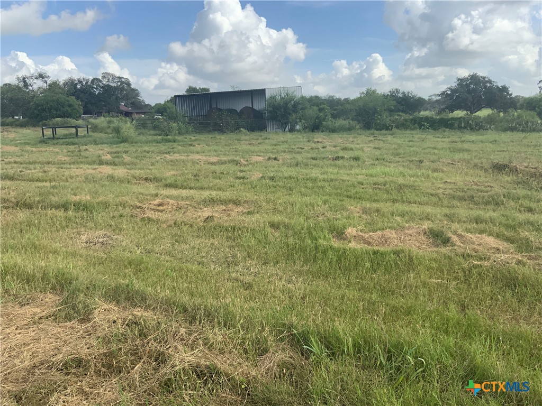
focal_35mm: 29
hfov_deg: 61.7
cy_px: 203
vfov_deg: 48.2
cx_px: 271
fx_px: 454
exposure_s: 1/1490
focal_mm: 3
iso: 16
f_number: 1.8
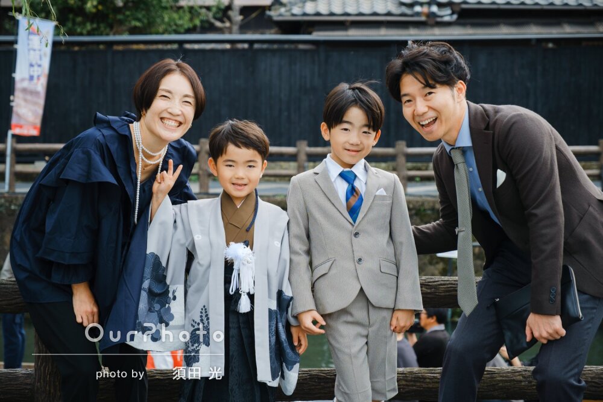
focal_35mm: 75
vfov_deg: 18.2
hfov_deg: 27.0
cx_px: 302
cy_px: 201
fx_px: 1256
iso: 160
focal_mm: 50
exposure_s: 1/400
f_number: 4
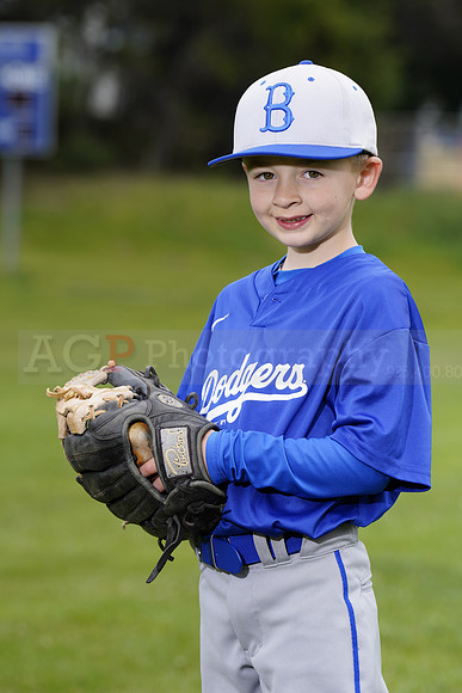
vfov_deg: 11.7
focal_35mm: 176
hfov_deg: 7.8
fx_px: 3386
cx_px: 231
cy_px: 346
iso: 100
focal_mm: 176
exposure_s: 1/250
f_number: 6.3
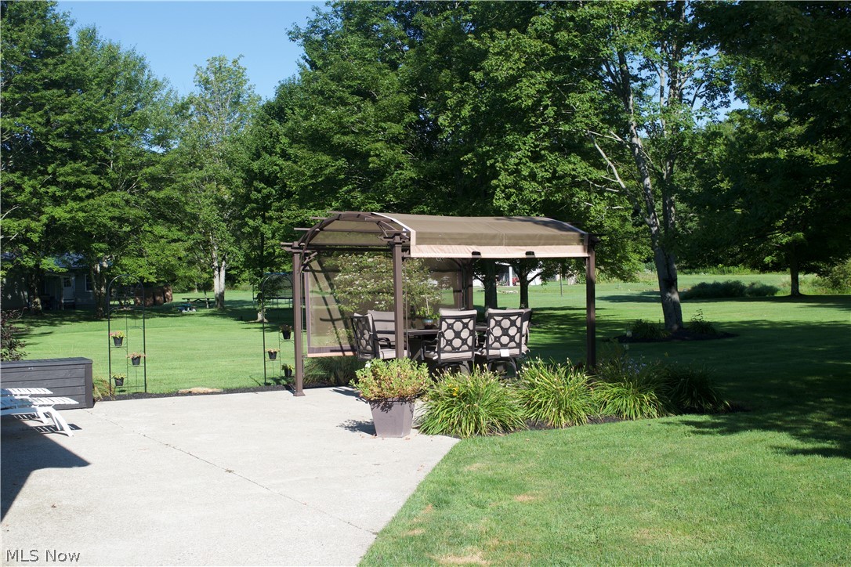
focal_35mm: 44
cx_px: 426
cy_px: 284
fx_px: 1028
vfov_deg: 30.8
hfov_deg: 45.0
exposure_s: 1/320
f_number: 9
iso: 200
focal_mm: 29
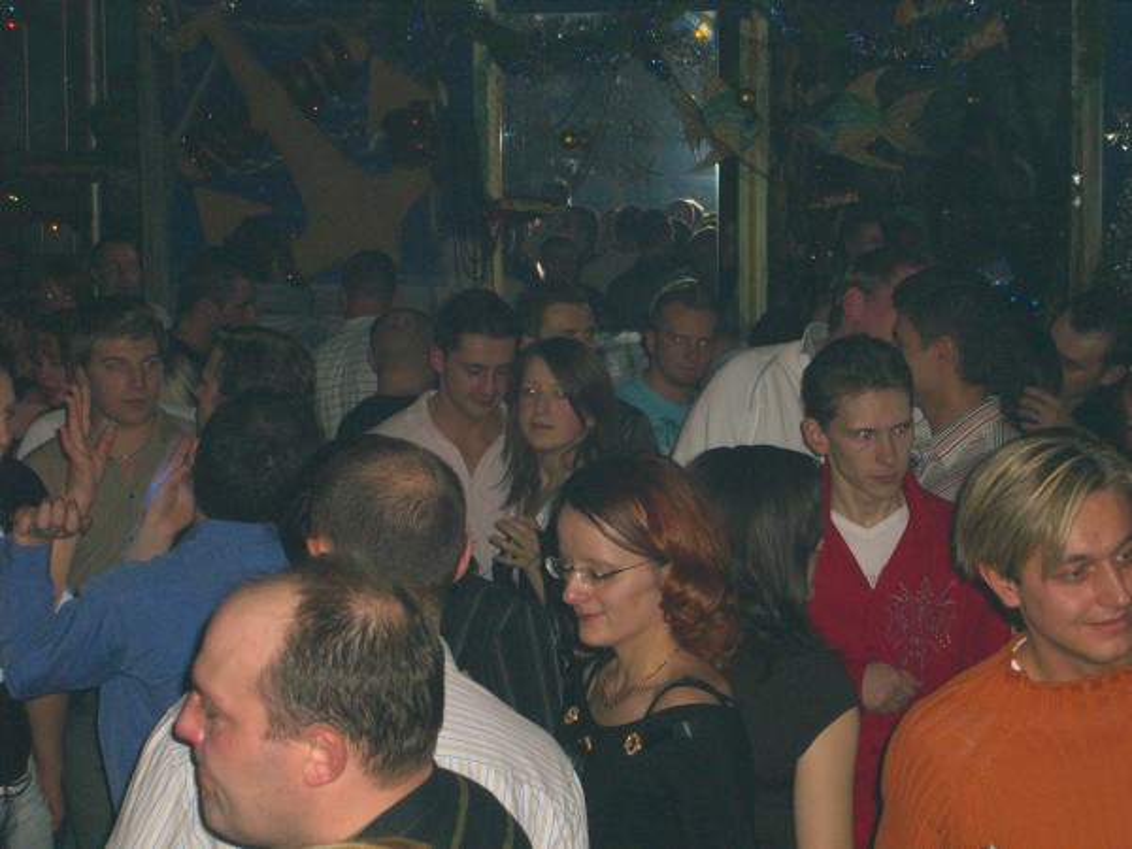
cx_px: 566
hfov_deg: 20.7
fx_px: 3107
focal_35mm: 95
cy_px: 424
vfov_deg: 15.6
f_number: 4.8
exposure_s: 1/60
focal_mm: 19.7
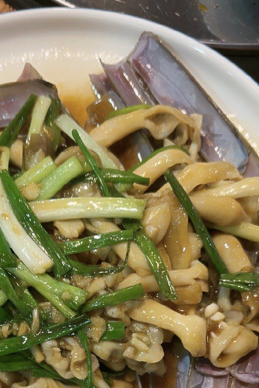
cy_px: 261
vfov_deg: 46.6
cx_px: 65
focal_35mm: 41
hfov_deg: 32.1
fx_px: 442
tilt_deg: -80.6
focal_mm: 6.76
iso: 160
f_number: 1.78
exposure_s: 1/50
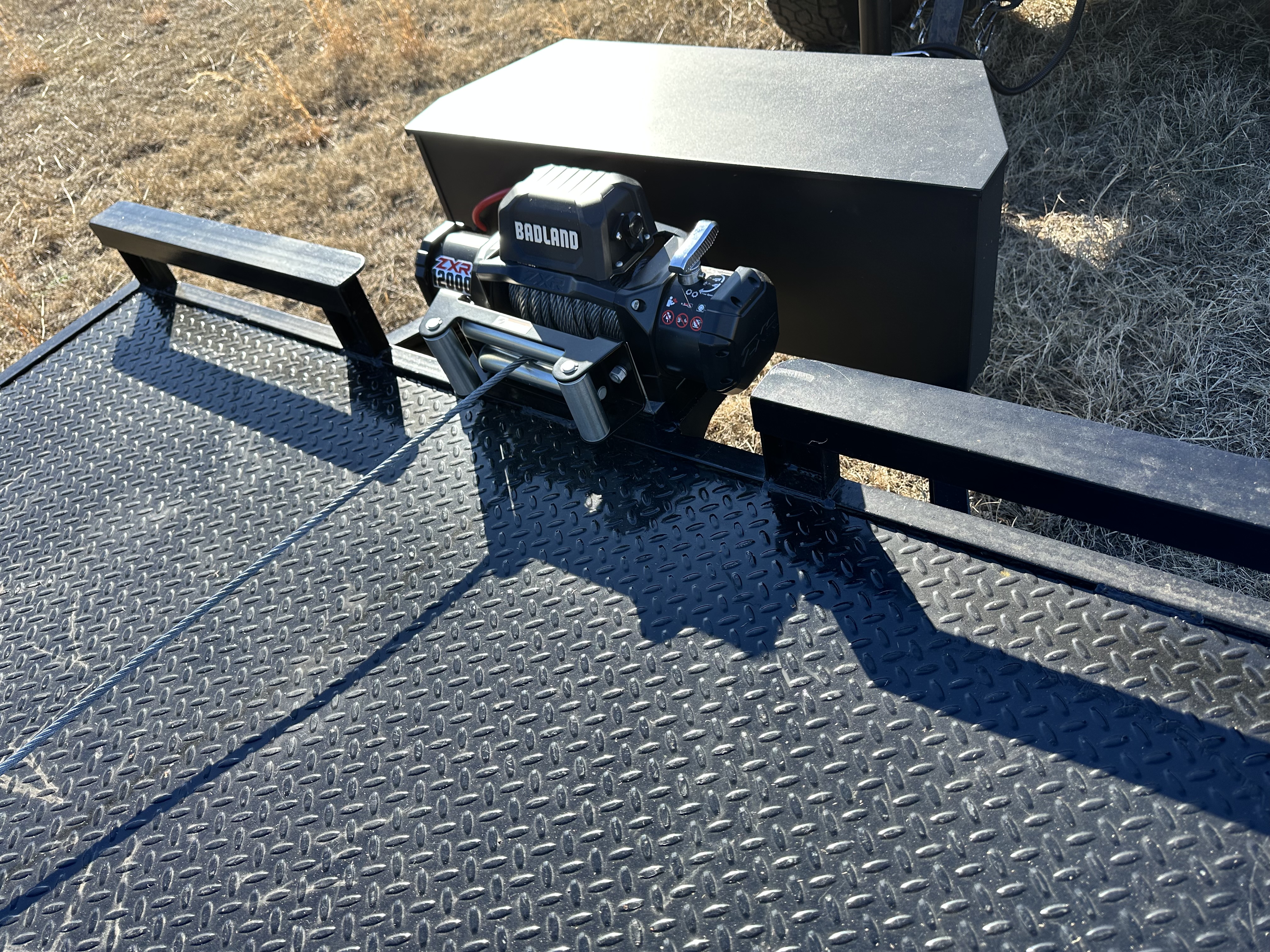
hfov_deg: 71.6
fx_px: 881
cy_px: 476
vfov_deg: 56.8
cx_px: 635
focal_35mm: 24
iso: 80
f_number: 1.78
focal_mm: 6.86
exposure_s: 1/1212
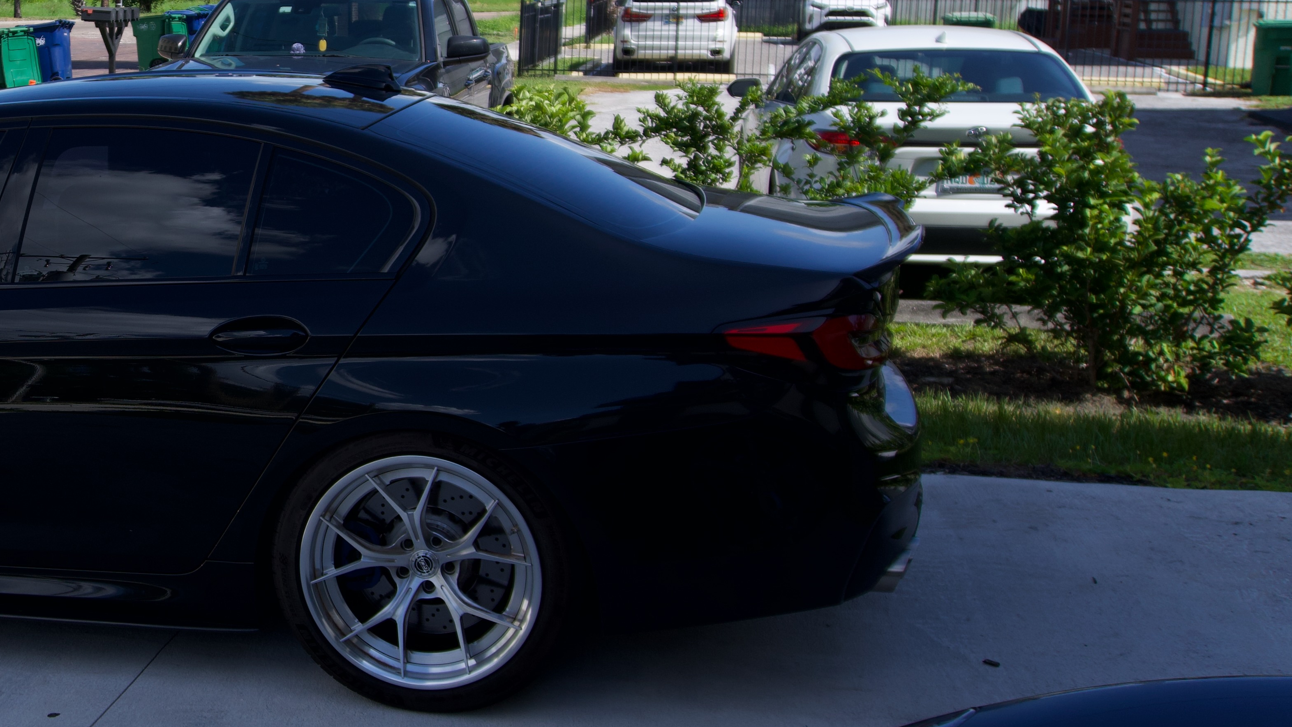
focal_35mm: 48
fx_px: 1644
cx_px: 83
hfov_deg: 39.2
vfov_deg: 24.9
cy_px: 314
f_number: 3.5
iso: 100
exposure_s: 1/1250
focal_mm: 16
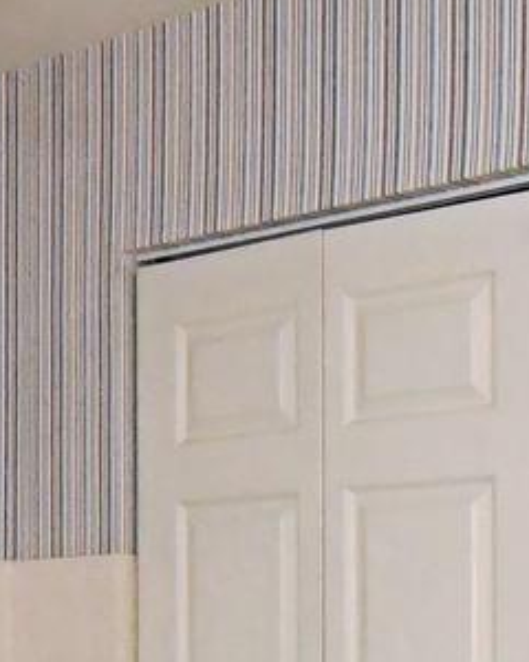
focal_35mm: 96
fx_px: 1879
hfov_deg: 16.0
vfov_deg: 19.3
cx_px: 262
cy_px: 692
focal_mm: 10
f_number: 13
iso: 4000
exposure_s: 1/250
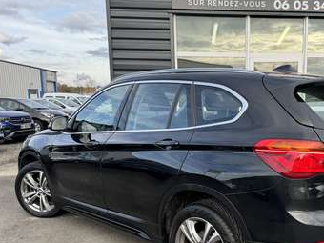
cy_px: 148
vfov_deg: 39.5
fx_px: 337
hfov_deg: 49.9
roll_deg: +0.6
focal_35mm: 36
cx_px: 231
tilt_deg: -8.3
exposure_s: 1/832
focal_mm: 6.86
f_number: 1.78
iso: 80
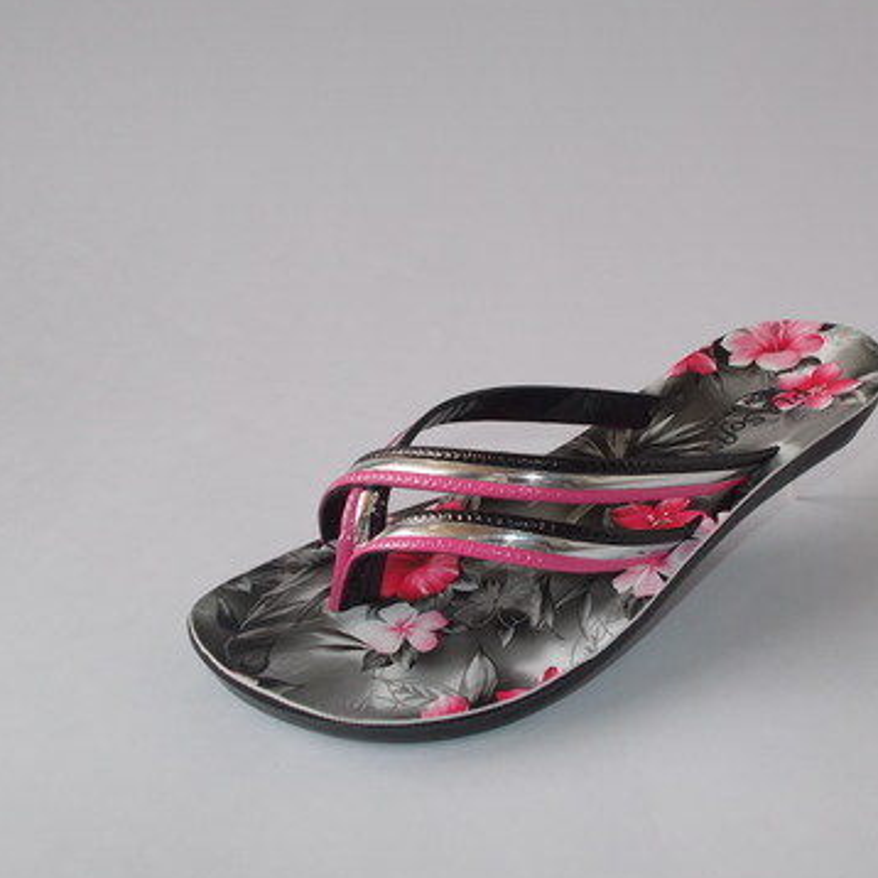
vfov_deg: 44.9
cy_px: 448
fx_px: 1062
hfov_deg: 44.4
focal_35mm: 37
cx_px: 569
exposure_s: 1/25
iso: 200
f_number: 3.4
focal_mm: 5.3
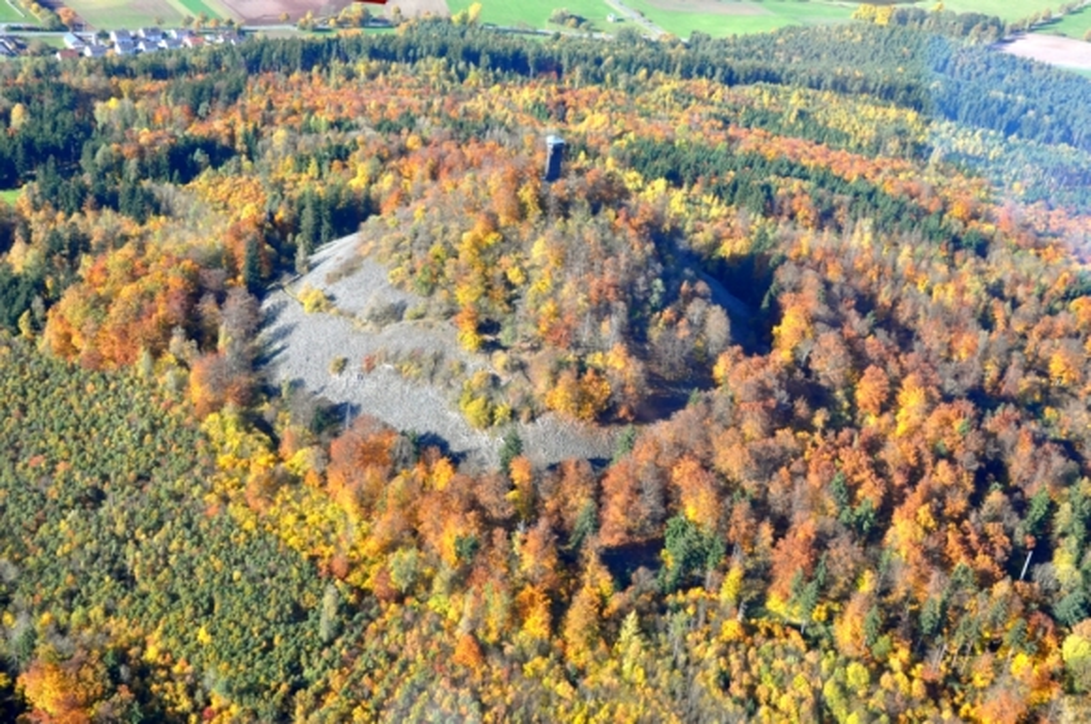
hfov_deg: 41.2
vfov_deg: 28.0
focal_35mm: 48
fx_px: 1453
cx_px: 546
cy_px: 362
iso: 800
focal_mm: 32
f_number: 14
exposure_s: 1/200
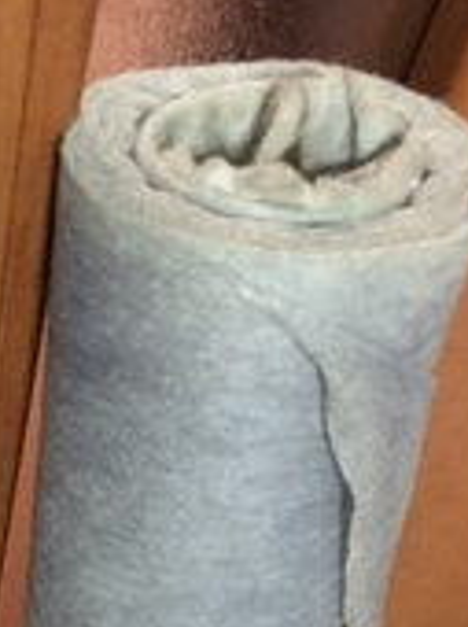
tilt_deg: -62.6
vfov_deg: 26.6
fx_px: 1193
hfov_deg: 21.5
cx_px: 11
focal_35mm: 66
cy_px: 727
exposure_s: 1/4
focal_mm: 3.99
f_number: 1.8
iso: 125
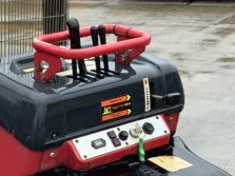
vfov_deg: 11.0
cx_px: 120
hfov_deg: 14.8
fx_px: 902
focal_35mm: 133
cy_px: 192
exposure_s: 1/125
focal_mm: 3
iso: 16
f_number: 1.8
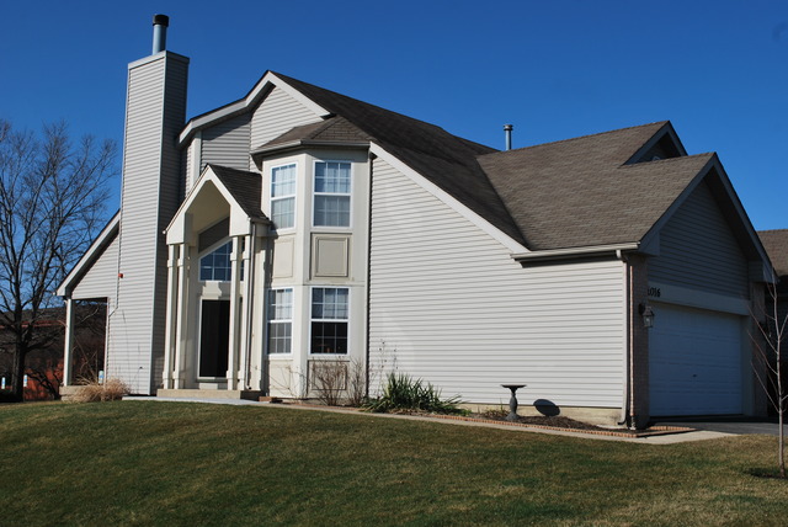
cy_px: 264
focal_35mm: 45
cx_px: 394
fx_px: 986
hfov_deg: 43.6
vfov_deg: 29.9
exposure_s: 1/320
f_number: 9
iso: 100
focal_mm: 30
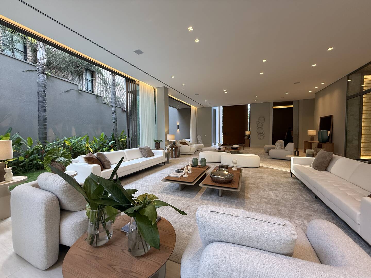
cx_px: 186
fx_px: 150
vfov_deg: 85.7
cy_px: 139
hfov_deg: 102.1
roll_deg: -0.2
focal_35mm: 14
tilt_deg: -2.0
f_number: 2.2
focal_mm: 2.22
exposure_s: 1/120
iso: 160
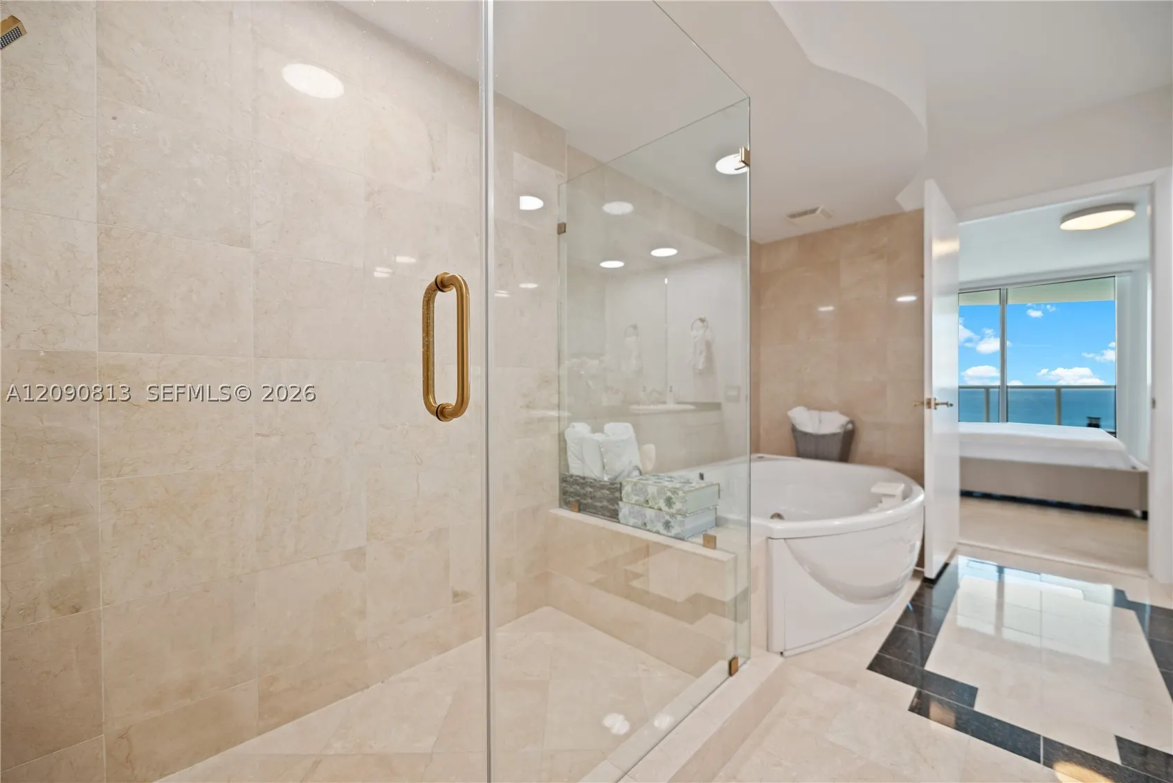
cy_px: 392
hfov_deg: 104.2
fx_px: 456
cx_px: 586
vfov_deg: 81.2
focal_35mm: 14
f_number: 3.2
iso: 100
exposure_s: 1/40
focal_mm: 14
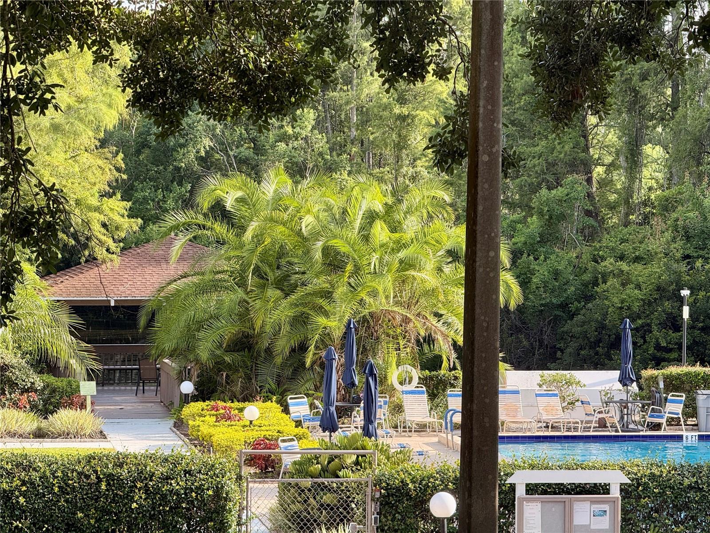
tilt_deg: +0.4
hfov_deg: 16.4
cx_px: 355
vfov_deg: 12.3
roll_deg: -0.3
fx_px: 2461
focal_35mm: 120
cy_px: 266
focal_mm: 15.66
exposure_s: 1/232
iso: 50
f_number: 2.8
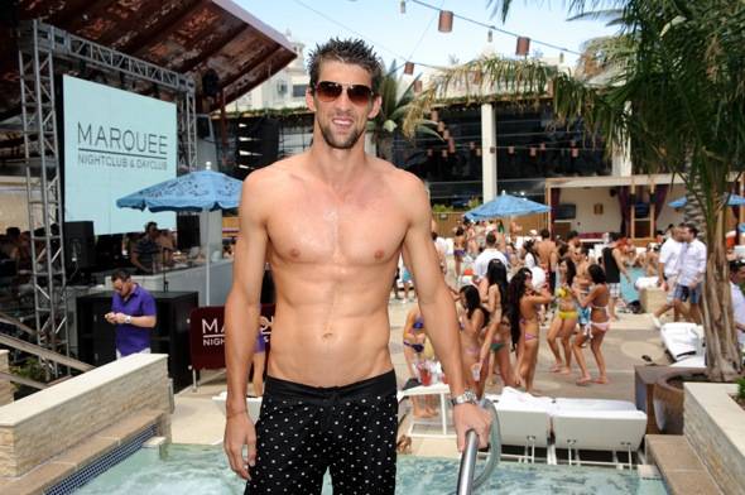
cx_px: 372
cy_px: 248
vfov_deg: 41.0
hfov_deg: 58.8
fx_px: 661
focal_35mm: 32
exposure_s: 1/250
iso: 200
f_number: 6.3
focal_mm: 32
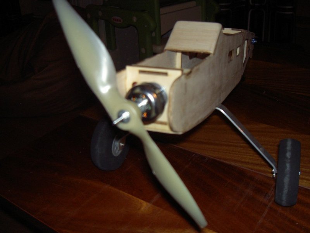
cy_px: 116
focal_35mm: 39
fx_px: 349
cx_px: 155
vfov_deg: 36.8
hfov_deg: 47.9
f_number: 2.8
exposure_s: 1/60
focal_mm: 8
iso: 200
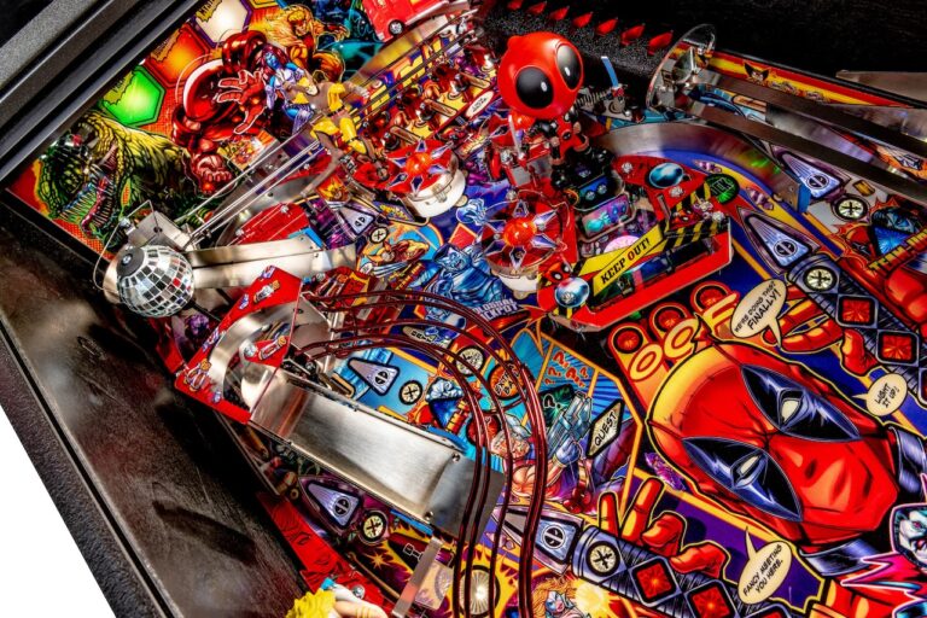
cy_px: 309
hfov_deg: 73.7
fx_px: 618
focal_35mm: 24
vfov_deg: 53.1
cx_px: 464
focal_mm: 24
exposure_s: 1/100
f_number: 11
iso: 100
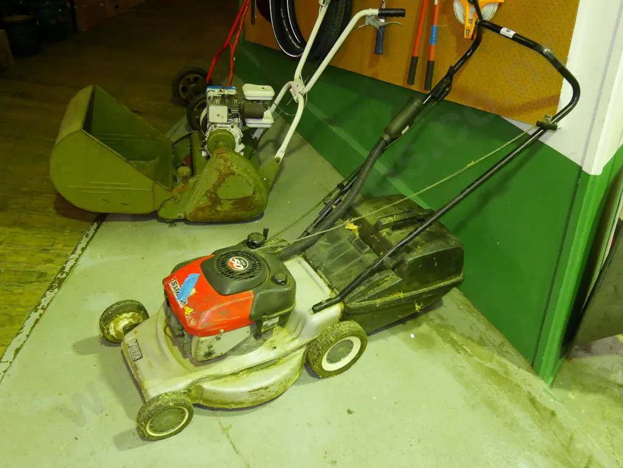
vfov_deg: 44.2
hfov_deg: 56.8
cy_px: 234
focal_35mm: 32
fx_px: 576
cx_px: 312
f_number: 4
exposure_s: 1/60
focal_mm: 16
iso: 3200
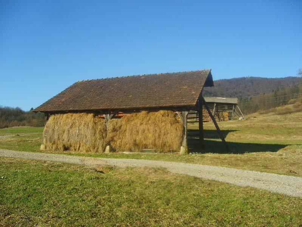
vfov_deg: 40.7
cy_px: 114
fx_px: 305
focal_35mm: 35
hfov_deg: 52.6
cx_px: 151
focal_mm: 5.8
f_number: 2.8
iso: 50
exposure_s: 1/750
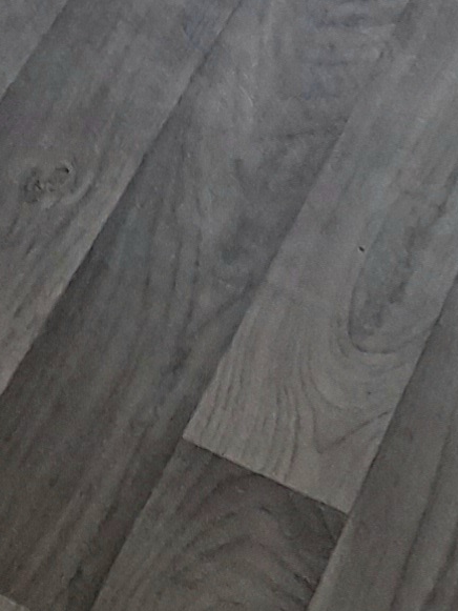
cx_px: -366
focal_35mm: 172
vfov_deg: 8.8
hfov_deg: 8.3
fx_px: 3033
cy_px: -1398
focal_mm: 4.6
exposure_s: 1/100
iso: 20
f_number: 2
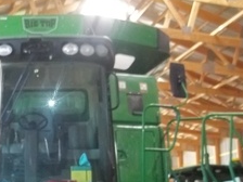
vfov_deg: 18.3
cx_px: 41
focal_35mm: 80
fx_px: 562
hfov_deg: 24.0
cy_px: 145
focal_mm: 5.9
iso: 320
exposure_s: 1/60
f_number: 3.3
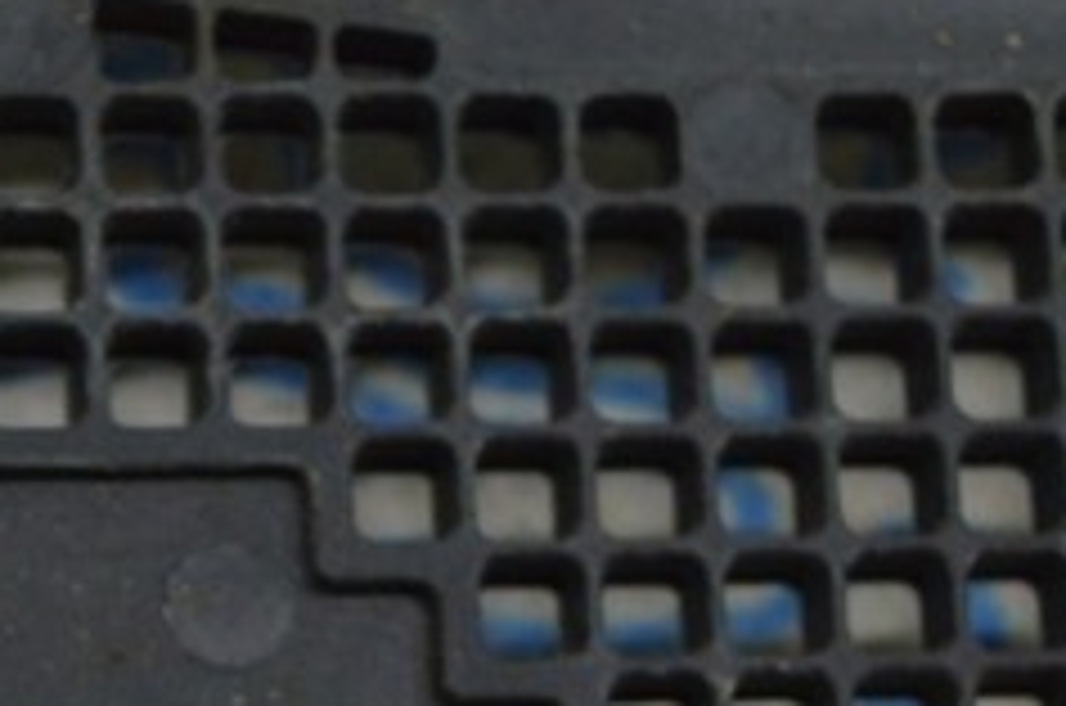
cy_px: 929
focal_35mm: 154
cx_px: -270
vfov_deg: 8.7
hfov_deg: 13.0
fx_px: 4551
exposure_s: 1/40
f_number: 5.6
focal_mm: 38
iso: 400
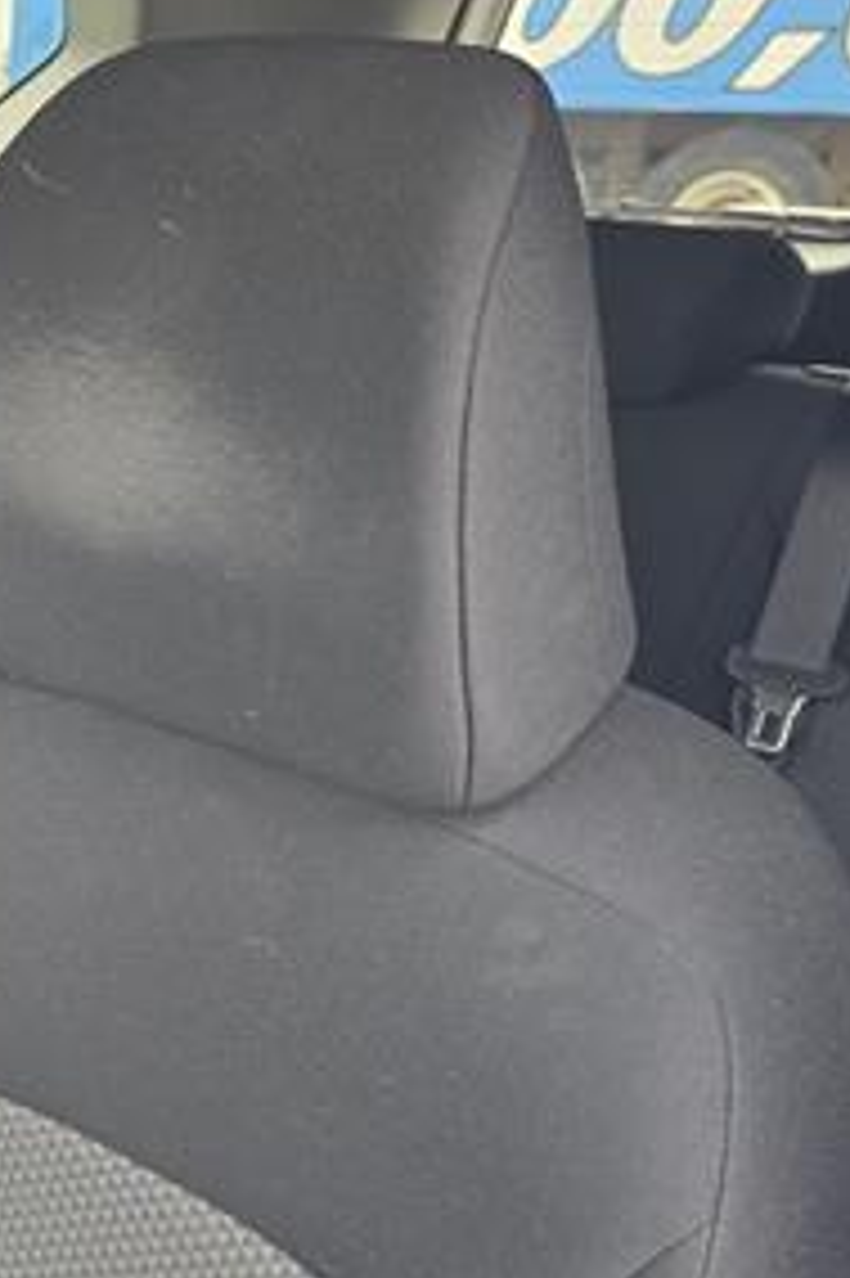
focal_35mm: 54
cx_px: -351
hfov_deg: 21.7
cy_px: 999
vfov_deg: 35.8
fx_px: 1915
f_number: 1.7
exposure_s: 1/182
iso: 200
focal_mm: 6.3
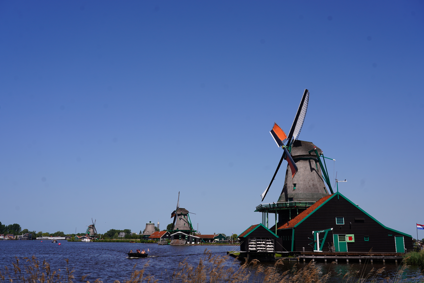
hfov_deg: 55.8
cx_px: 212
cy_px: 142
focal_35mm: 34
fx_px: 400
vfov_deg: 38.9
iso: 100
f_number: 8
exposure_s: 1/500
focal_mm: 34
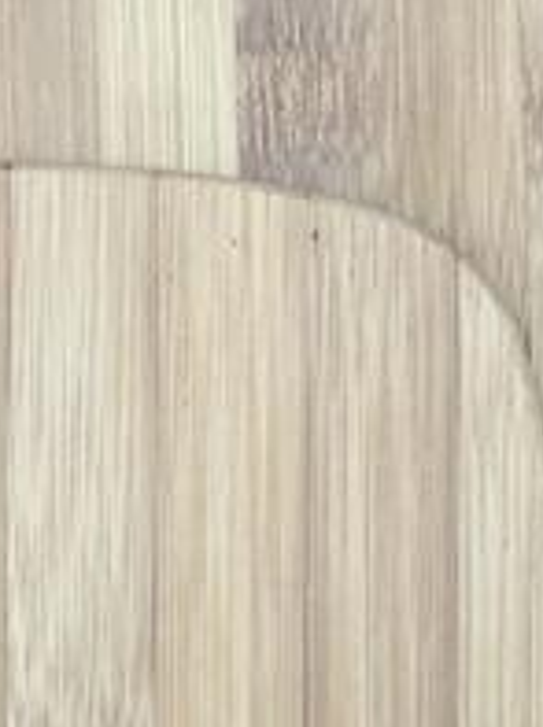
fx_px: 3169
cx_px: 30
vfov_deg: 13.0
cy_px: 701
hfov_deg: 9.7
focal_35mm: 151
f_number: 2.2
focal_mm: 4.15
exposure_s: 1/17
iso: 40
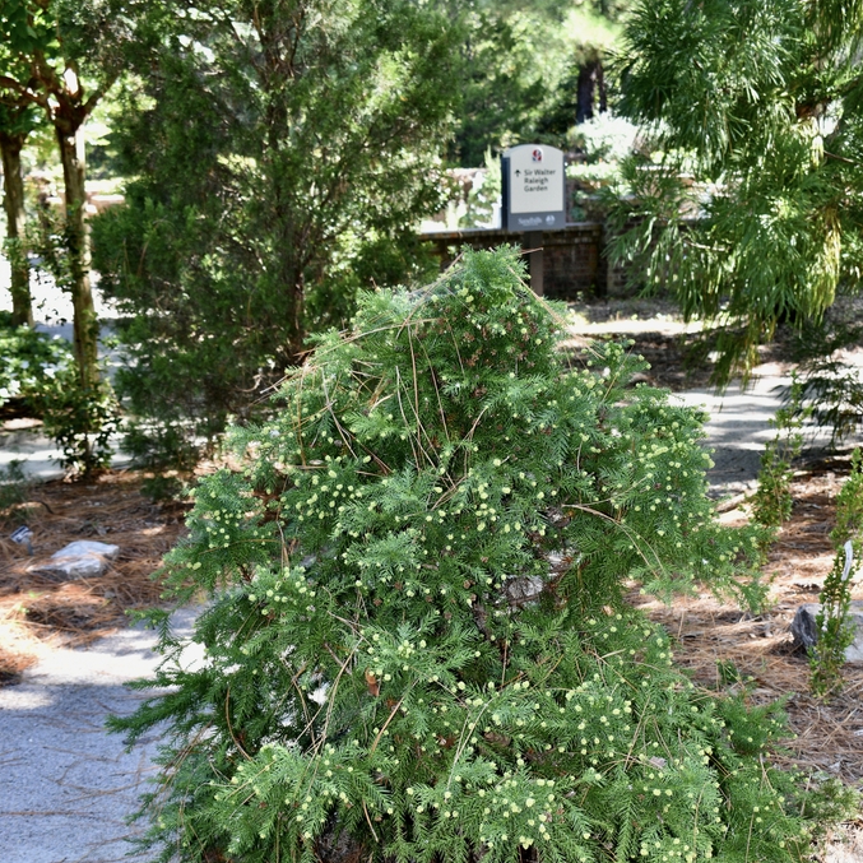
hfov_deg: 31.6
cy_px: 621
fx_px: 1523
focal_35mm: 54
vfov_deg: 31.2
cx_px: 430
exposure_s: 1/125
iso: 640
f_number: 5.6
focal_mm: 28
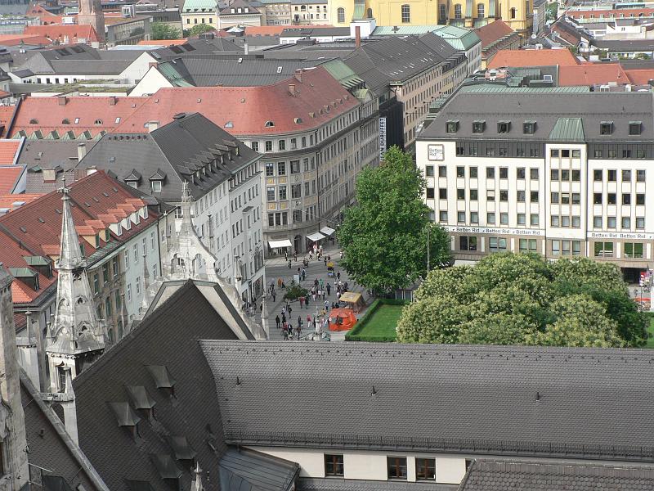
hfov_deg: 27.4
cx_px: 327
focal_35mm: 71
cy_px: 246
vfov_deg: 20.7
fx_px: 1341
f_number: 4
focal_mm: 11.8
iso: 80
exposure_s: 1/500
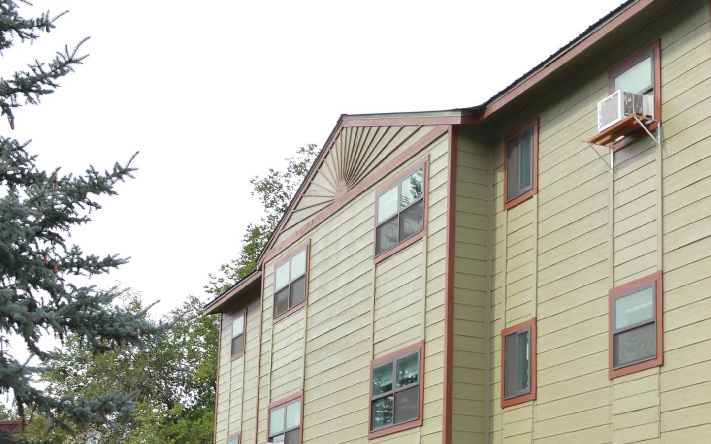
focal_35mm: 65
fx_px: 1259
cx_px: 525
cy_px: 389
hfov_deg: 31.0
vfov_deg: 19.7
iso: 100
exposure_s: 1/200
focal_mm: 20
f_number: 6.3
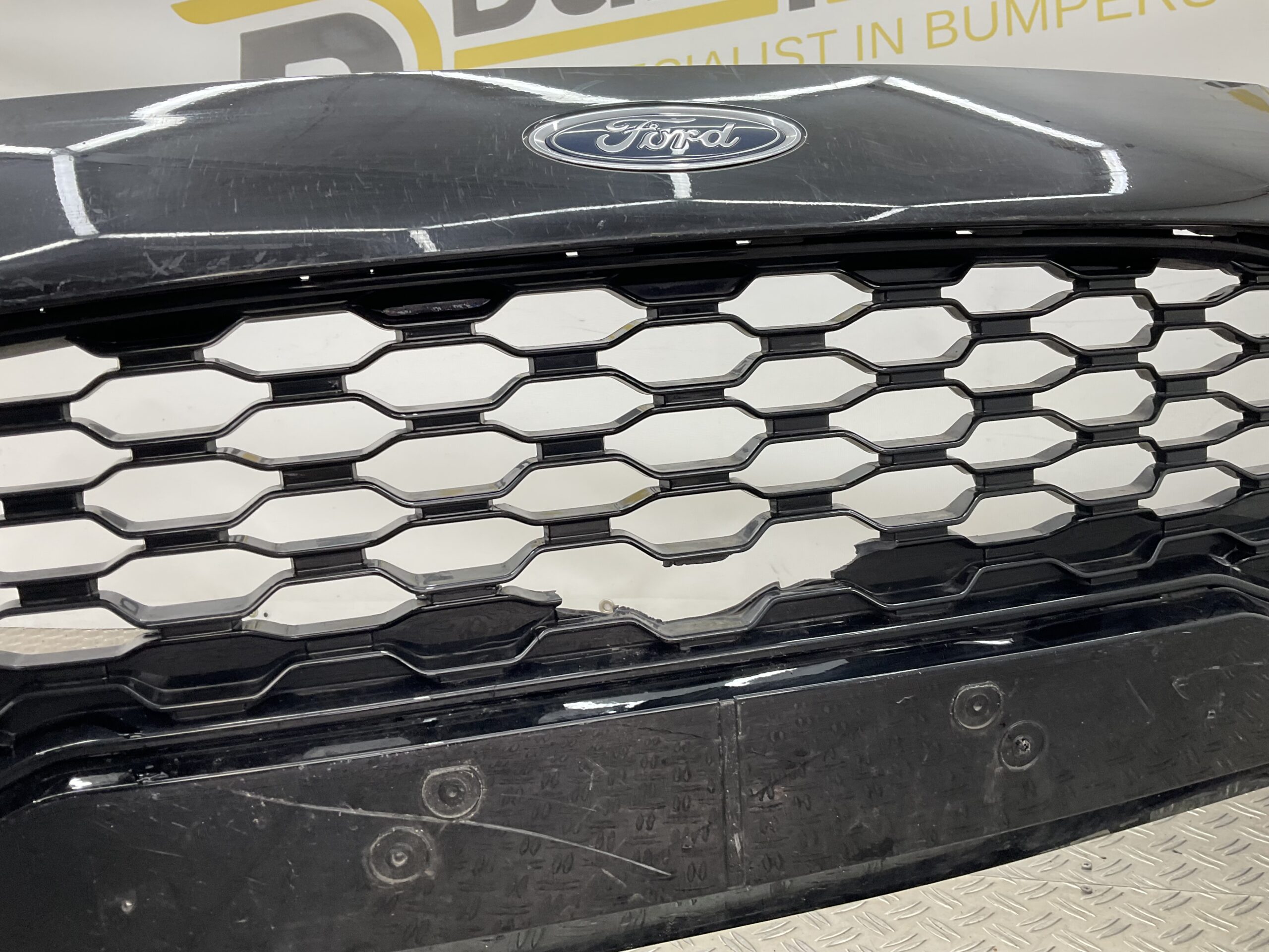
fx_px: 1063
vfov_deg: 48.2
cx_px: 634
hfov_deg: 61.7
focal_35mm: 29
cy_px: 476
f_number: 1.8
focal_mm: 3
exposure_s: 1/120
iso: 40
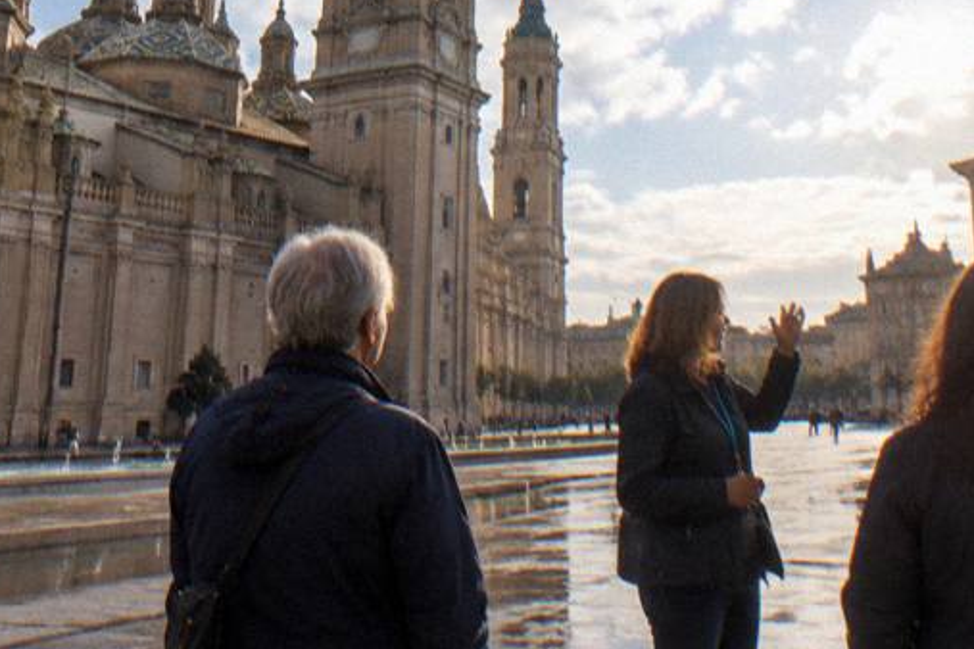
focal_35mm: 69
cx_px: 571
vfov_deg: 19.4
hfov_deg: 29.2
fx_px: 1867
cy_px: 61
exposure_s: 1/200
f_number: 10
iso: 500
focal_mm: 35
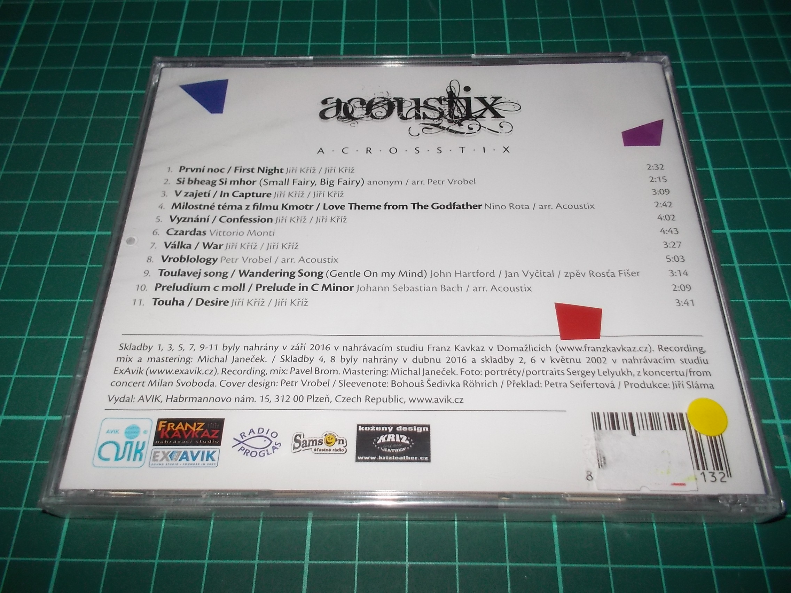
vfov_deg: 48.2
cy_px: 296
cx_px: 396
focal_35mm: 29
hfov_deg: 61.7
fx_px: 663
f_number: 3.3
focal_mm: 4.1
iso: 200
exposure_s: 1/30
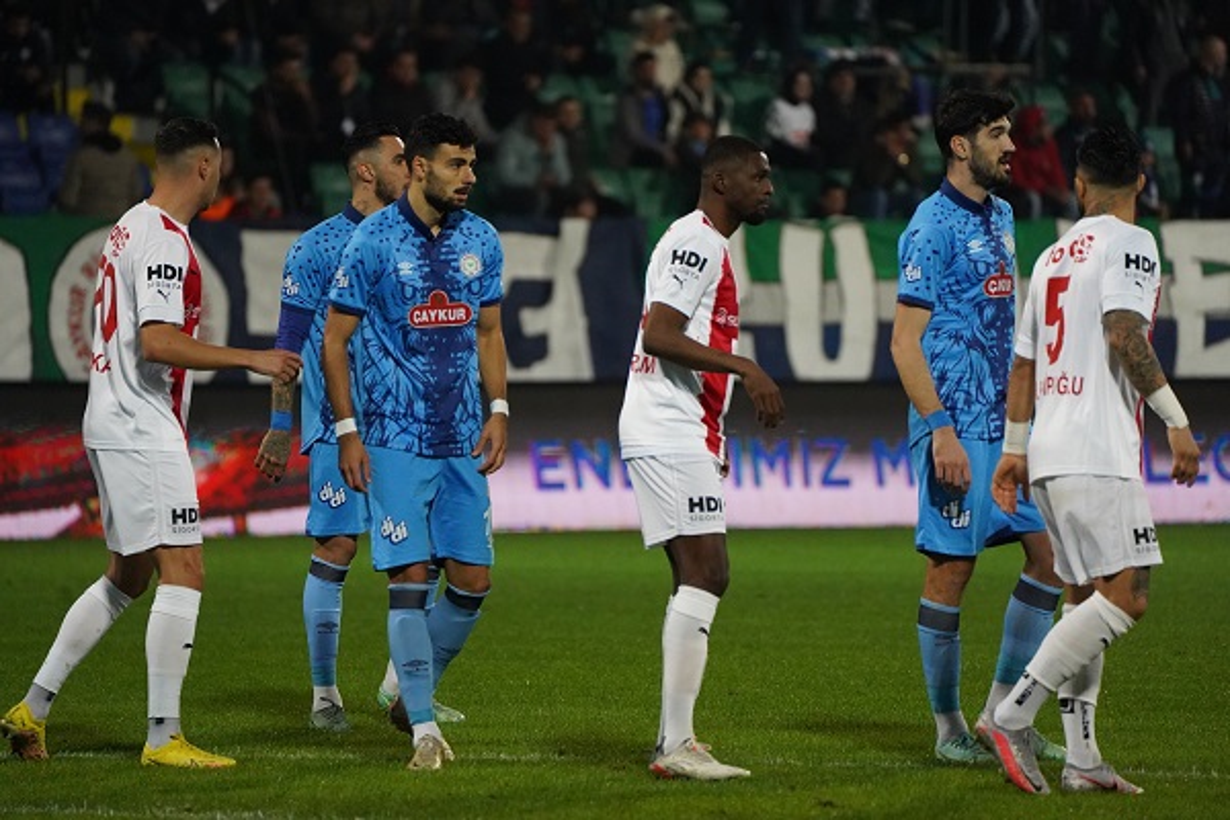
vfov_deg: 3.7
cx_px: 615
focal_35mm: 367
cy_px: 410
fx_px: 12538
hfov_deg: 5.6
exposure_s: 1/2000
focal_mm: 367
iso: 8000
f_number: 5.6
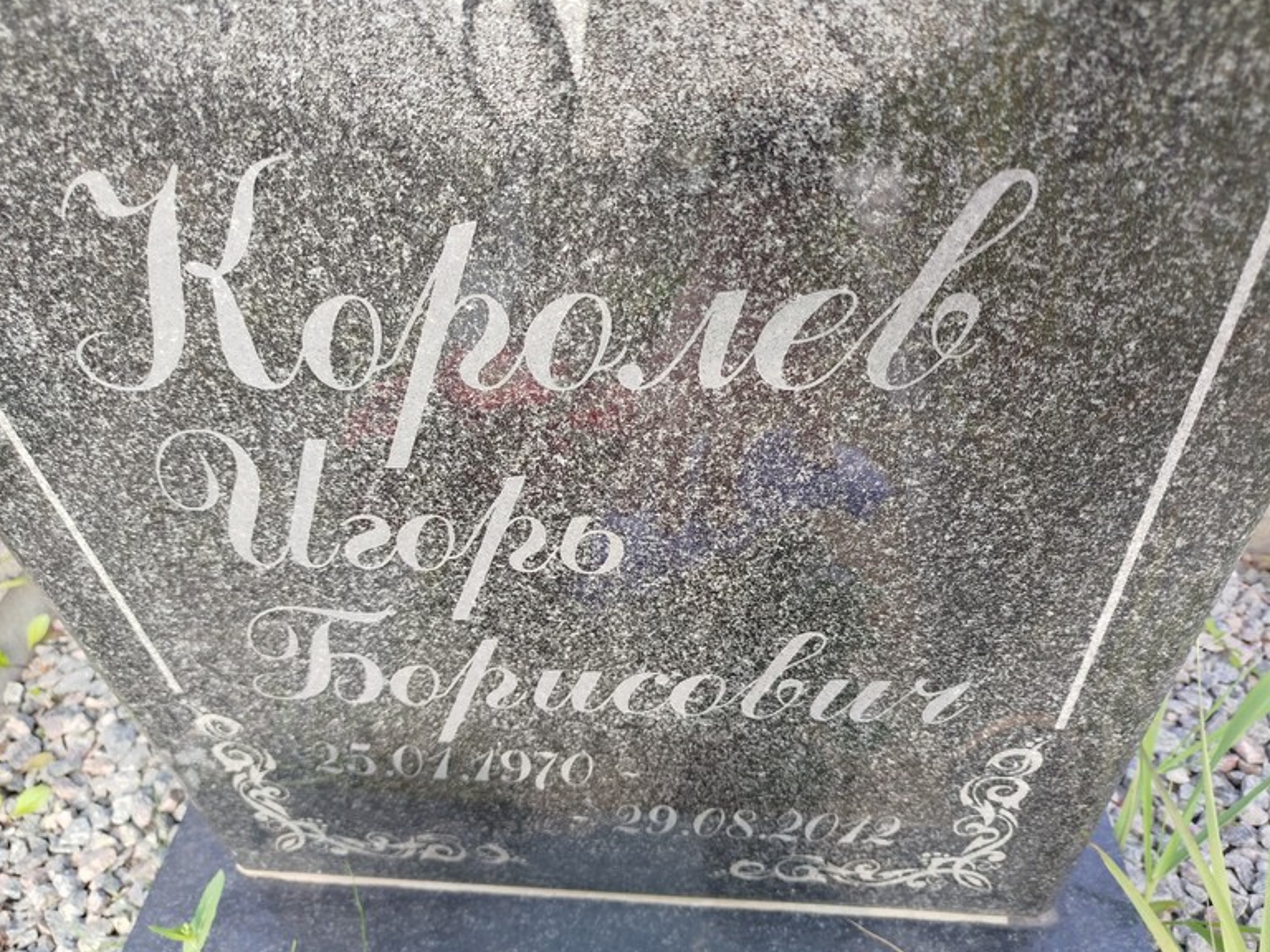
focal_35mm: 25
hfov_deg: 69.4
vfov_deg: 54.9
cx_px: 622
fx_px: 917
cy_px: 476
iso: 50
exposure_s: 1/100
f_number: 1.7
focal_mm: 5.31
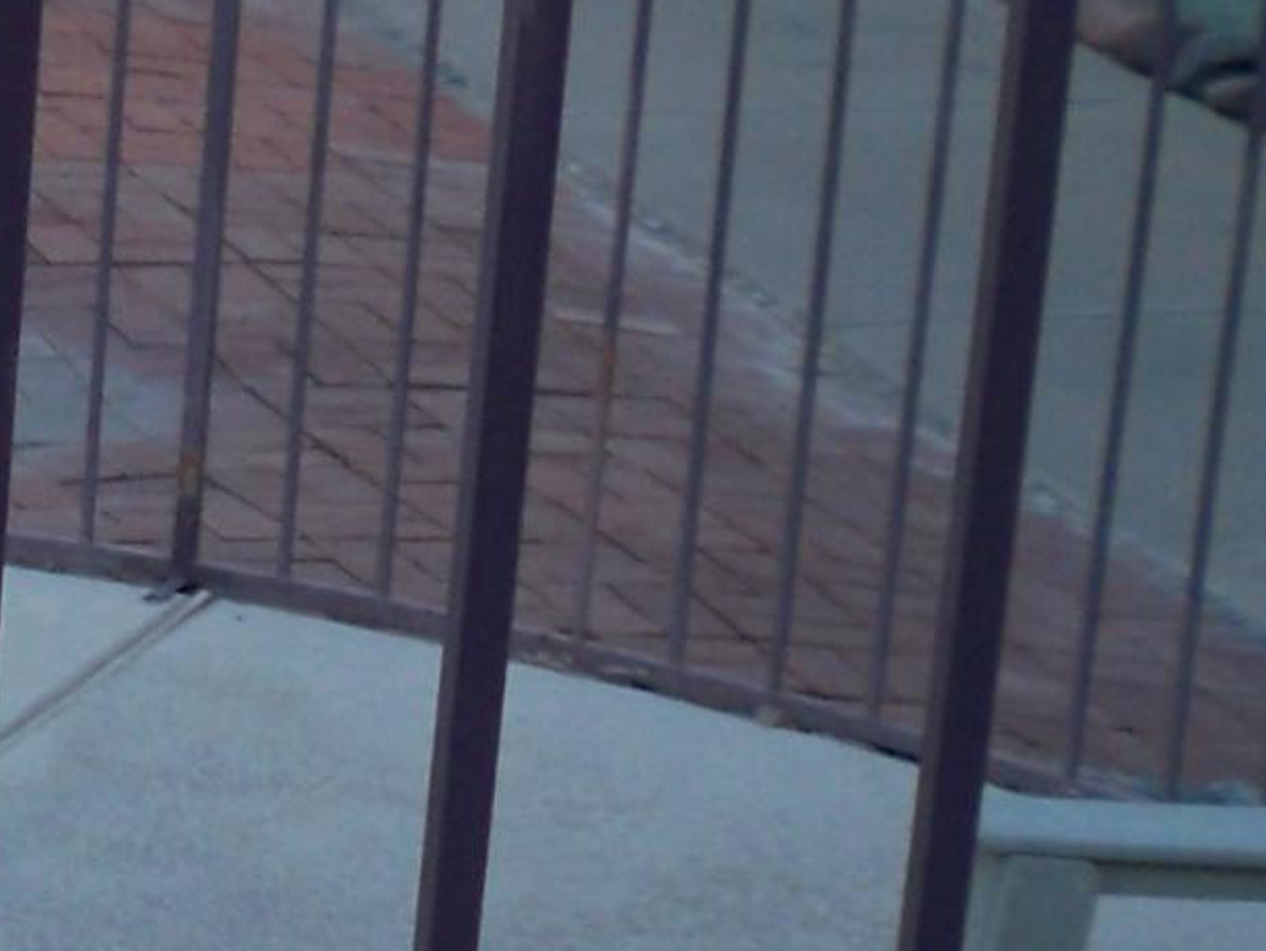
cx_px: -1252
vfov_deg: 8.7
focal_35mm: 171
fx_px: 6256
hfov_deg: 10.6
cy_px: 769
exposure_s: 1/160
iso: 64
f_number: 3.1
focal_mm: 6.3
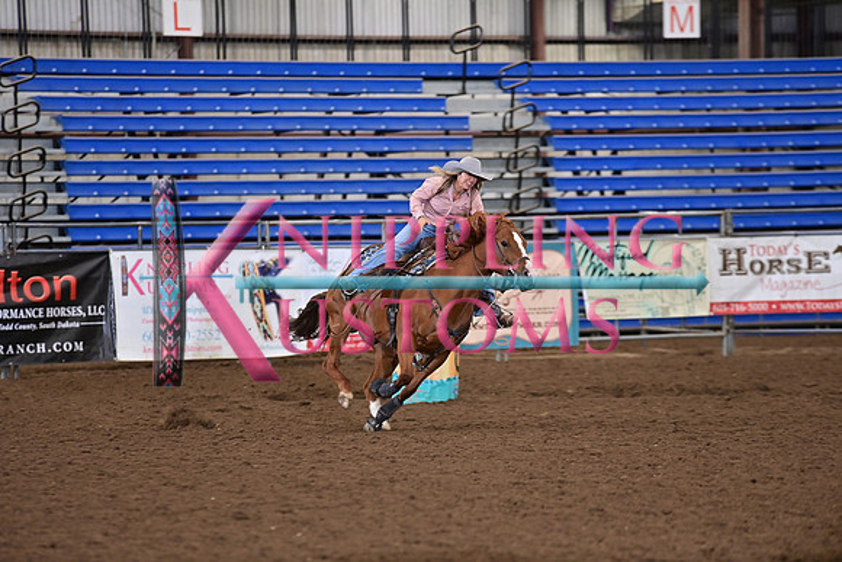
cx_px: 421
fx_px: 4679
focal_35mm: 200
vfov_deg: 6.9
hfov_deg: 10.3
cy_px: 281
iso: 1600
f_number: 3.5
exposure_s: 1/250
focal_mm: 200
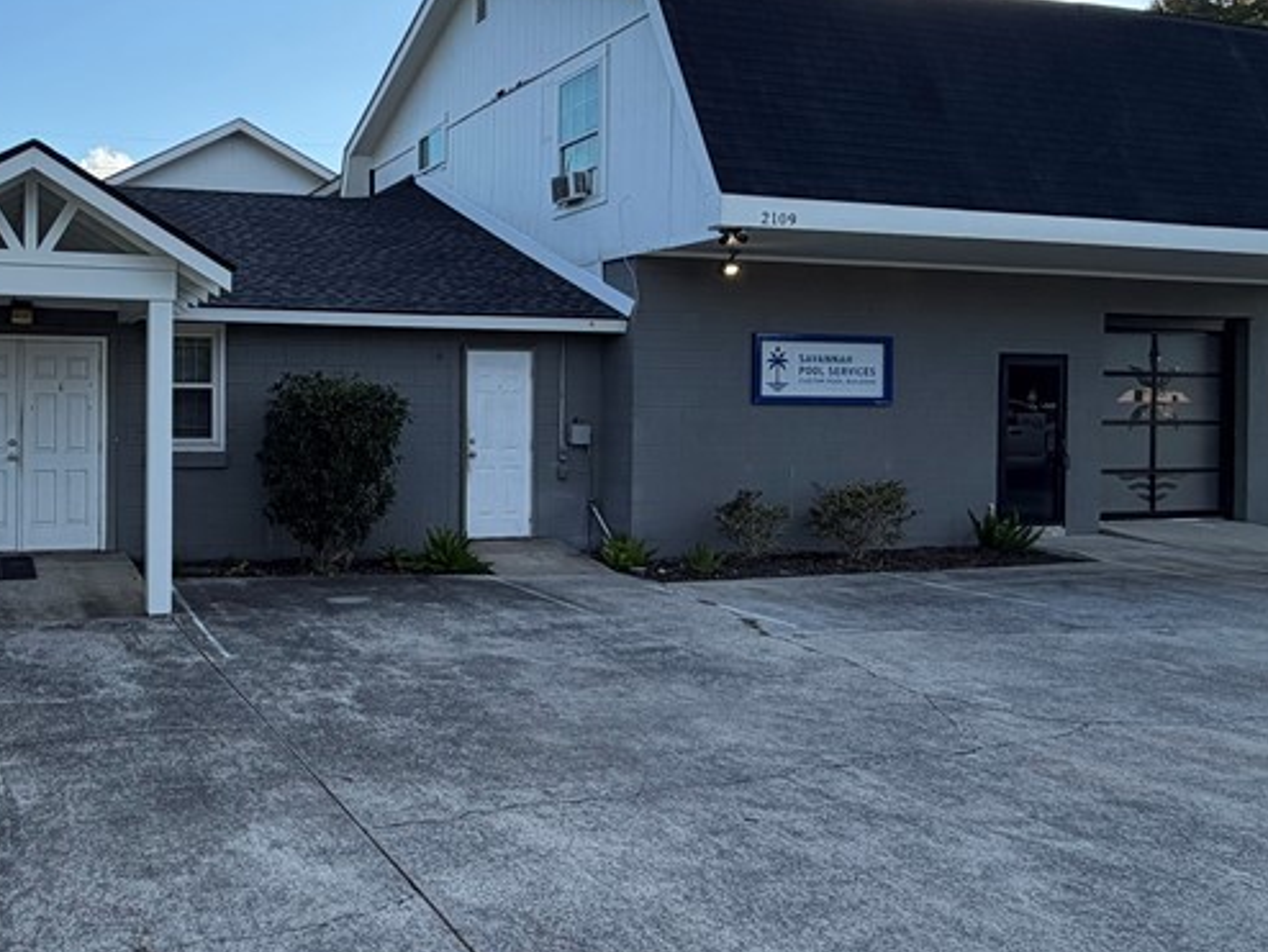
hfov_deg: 57.0
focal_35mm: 29
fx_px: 1063
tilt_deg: -1.0
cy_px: 416
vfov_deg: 48.2
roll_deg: -0.1
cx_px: 249
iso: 32
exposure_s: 1/770
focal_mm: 2.22
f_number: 2.2
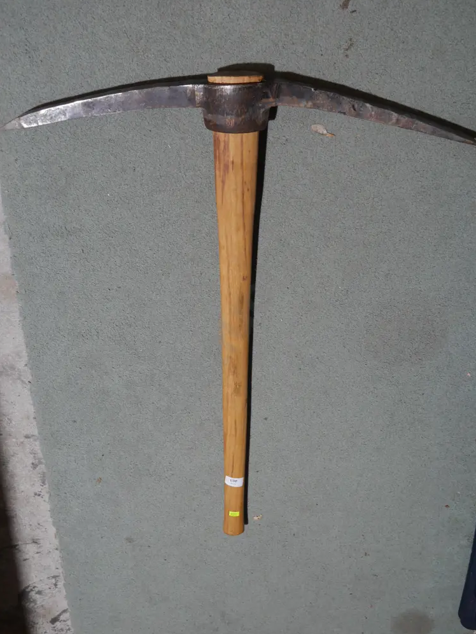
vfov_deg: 50.1
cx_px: 242
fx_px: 678
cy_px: 319
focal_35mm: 37
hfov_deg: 38.7
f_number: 4.5
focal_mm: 18
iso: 400
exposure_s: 1/60
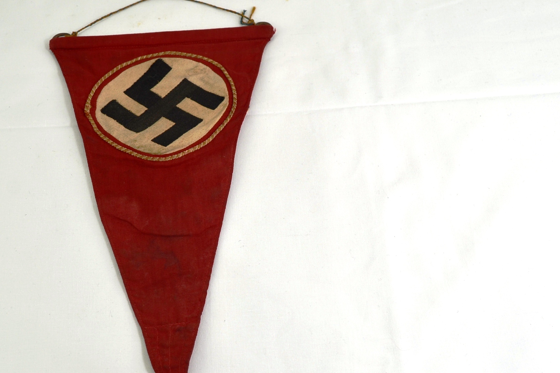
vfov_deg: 23.0
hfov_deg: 33.9
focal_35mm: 59
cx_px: 256
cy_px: 194
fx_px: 918
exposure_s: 1/160
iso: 200
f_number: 6.3
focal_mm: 26
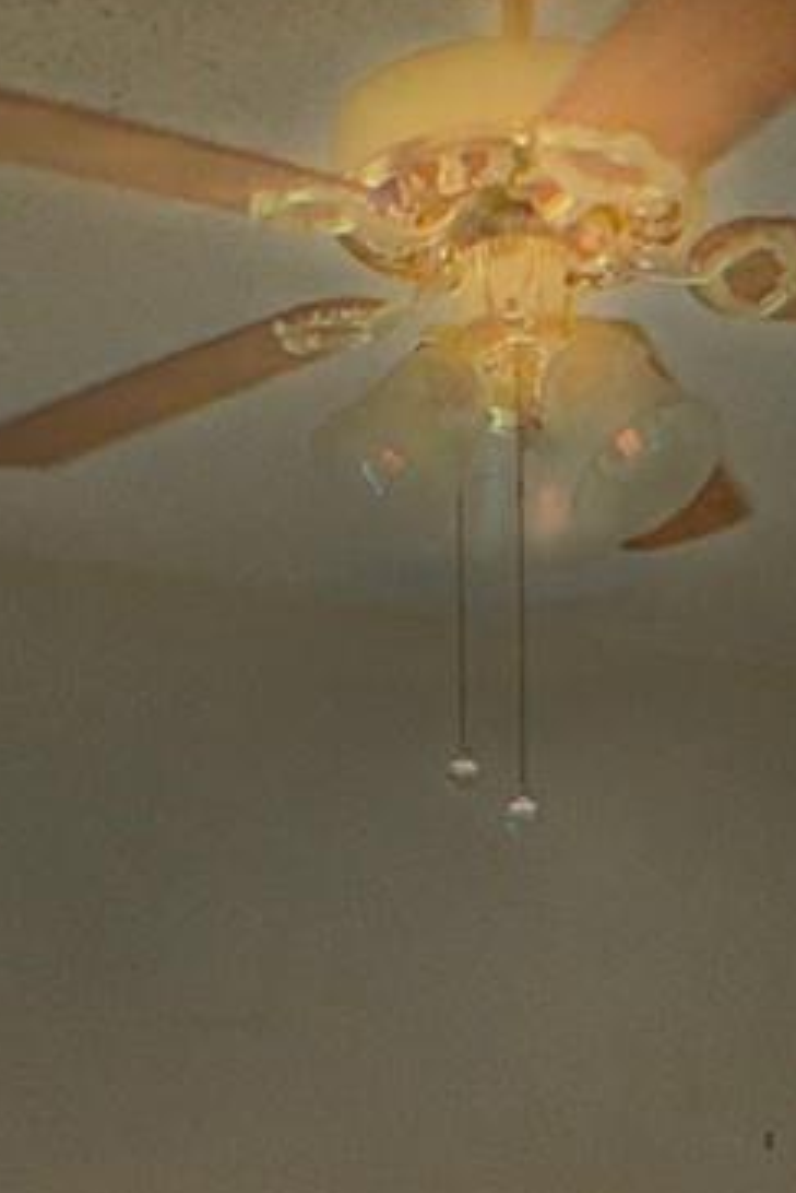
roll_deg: +0.8
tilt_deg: -9.1
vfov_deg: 27.4
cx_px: 524
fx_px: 2120
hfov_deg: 21.2
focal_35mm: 64
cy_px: 1452
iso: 32
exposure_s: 1/492
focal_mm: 2.22
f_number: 2.2
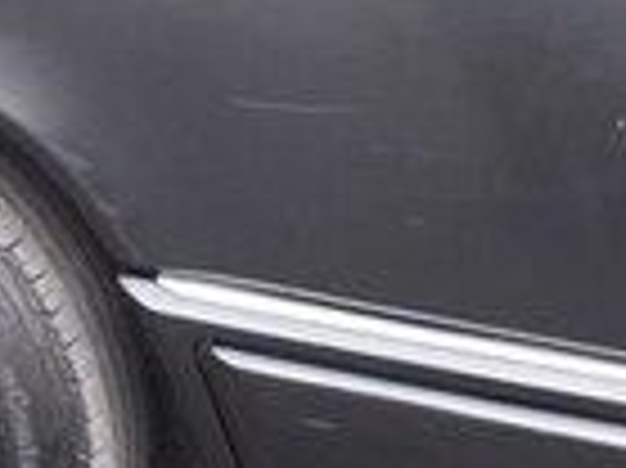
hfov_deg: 12.2
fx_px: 2403
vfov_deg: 11.0
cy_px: -25
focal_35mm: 133
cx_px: -829
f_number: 1.9
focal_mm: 3.7
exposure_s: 1/33
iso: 64
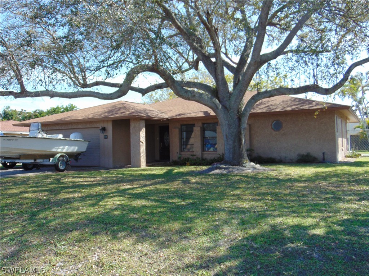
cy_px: 138
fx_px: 352
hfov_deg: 55.4
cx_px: 184
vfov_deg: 42.9
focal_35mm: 33
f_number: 3.2
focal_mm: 5.8
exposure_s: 1/500
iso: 80
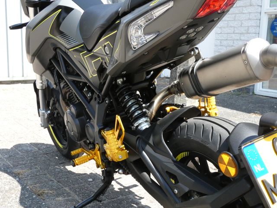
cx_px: 138
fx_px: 368
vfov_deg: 31.5
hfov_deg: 41.2
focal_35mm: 46
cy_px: 104
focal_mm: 8.2
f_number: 5
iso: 800
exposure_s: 1/800
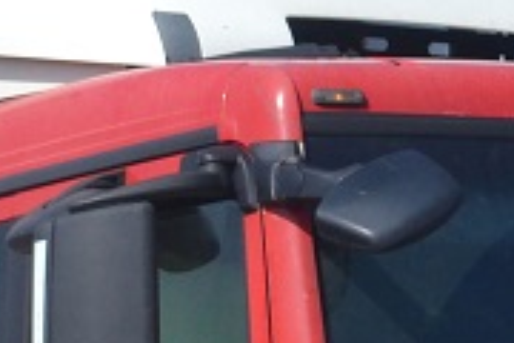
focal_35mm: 289
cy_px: 609
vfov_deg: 4.7
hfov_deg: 7.1
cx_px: 83
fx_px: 4131
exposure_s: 1/1600
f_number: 6.3
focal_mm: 29
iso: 400
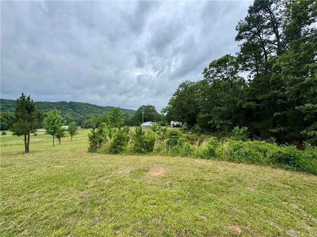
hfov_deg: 102.1
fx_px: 128
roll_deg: +0.6
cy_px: 118
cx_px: 158
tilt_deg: +0.1
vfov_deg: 85.7
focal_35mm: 14
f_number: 2.2
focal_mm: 2.22
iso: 40
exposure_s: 1/980
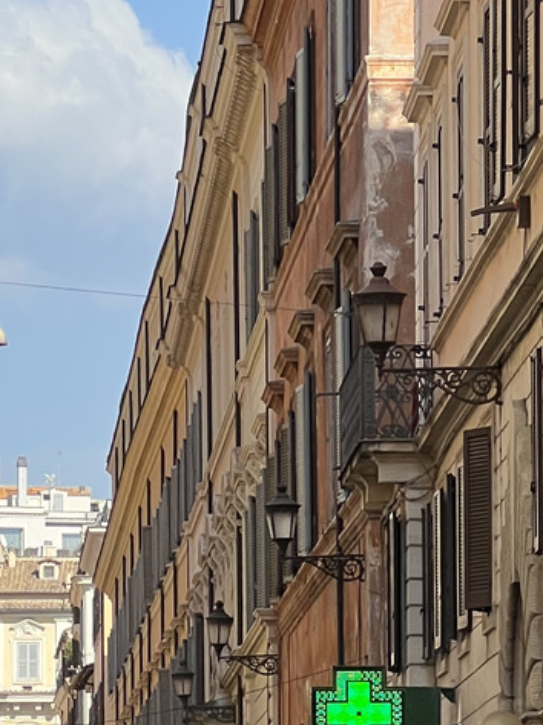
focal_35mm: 261
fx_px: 5459
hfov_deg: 5.7
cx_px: 34
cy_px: 733
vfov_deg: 7.6
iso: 32
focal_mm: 9
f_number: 2.8
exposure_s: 1/995
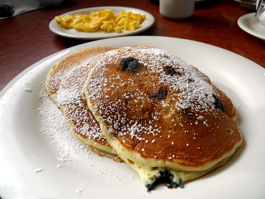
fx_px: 214
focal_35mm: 28
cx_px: 132
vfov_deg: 49.7
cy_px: 100
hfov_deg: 63.4
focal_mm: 5
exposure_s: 1/250
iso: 80
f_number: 2.7
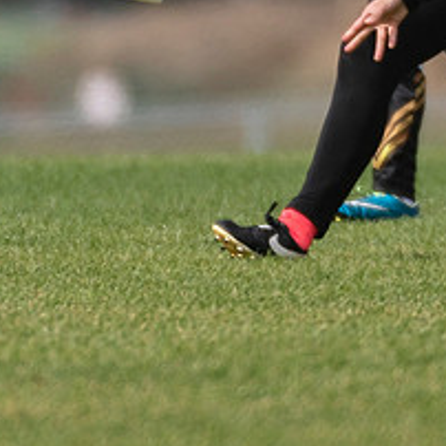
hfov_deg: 0.6
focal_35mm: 2705
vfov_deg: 0.6
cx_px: 530
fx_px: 39430
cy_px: -57
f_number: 4
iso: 125
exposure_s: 1/1250
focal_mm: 400
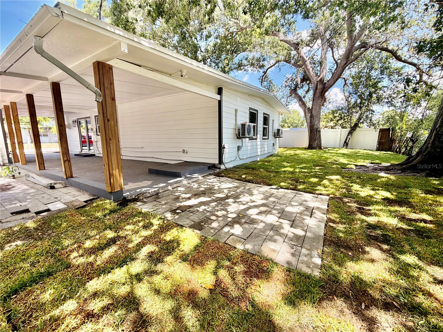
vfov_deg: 85.7
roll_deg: +0.5
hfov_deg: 102.1
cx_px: 222
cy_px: 166
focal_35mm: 14
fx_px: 179
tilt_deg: -10.2
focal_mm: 2.22
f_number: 2.2
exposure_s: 1/228
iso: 50
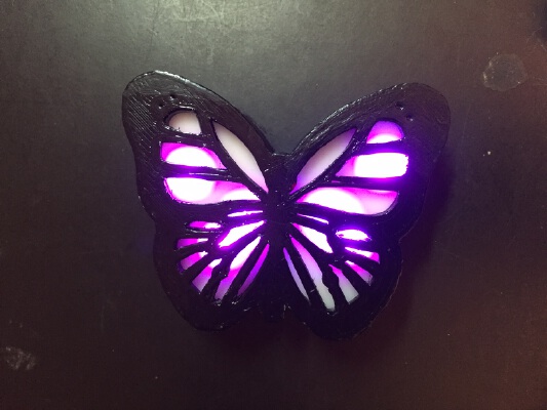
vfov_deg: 48.2
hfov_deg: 61.6
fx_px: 458
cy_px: 205
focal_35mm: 29
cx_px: 274
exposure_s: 1/30
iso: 250
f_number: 2.2
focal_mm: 4.15
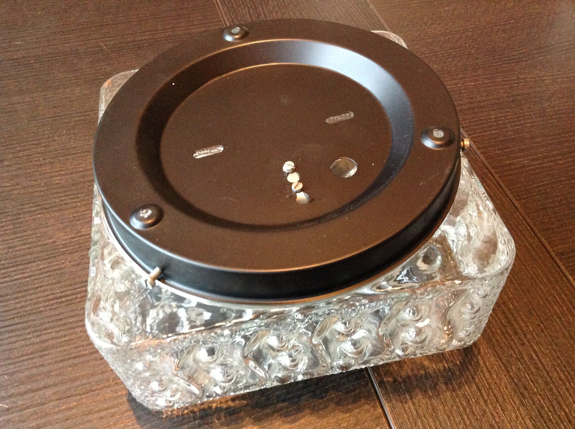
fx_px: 581
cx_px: 288
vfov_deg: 40.6
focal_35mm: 35
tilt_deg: -50.9
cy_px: 214
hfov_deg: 52.7
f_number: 2.4
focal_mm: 4.28
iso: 500
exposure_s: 1/15
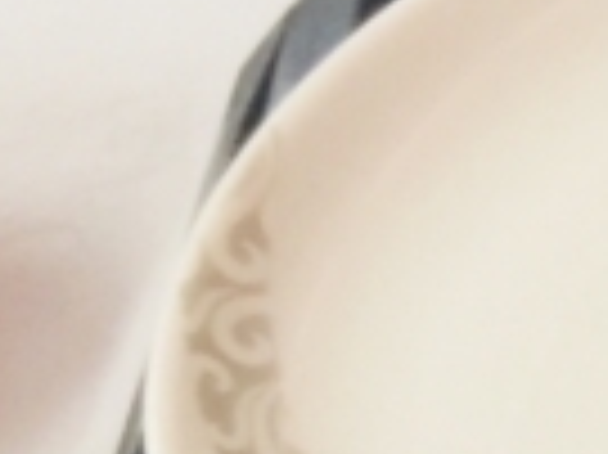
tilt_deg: -48.4
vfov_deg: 6.5
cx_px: 2058
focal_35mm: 220
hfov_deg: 7.5
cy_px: 1016
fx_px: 3861
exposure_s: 1/10
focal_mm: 4.15
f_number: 2.2
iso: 100
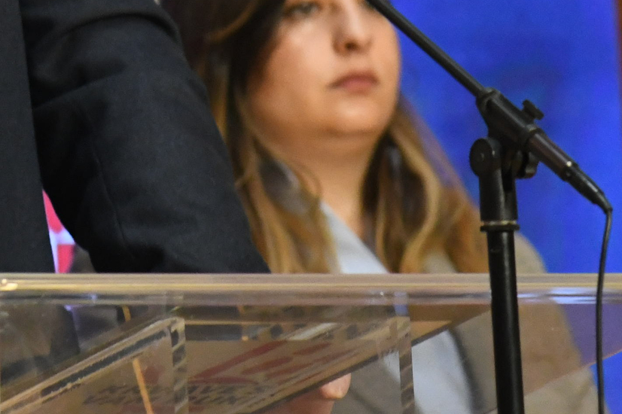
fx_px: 7530
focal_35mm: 436
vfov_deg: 3.1
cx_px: 108
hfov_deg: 4.7
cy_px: -275
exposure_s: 1/200
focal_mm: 100
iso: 4000
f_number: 4.5
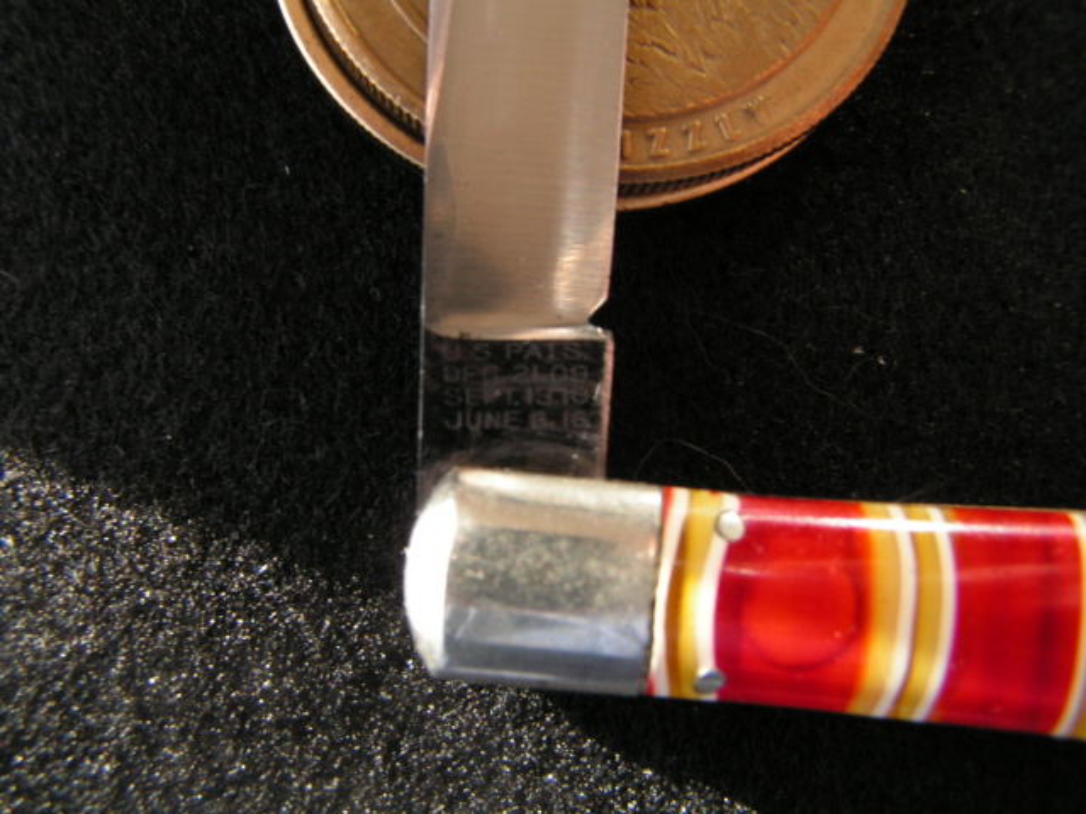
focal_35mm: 38
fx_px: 1192
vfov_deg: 37.7
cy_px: 407
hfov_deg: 49.0
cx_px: 543
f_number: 4.5
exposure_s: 1/80
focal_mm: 6.3
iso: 50
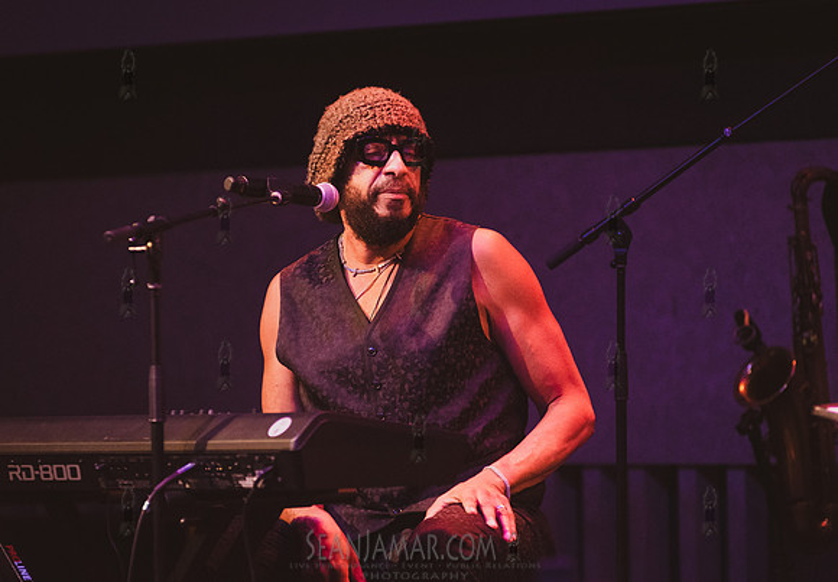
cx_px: 395
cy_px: 256
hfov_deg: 8.8
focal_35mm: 230
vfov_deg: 6.1
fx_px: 5434
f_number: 4
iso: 6400
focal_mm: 200
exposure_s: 1/320
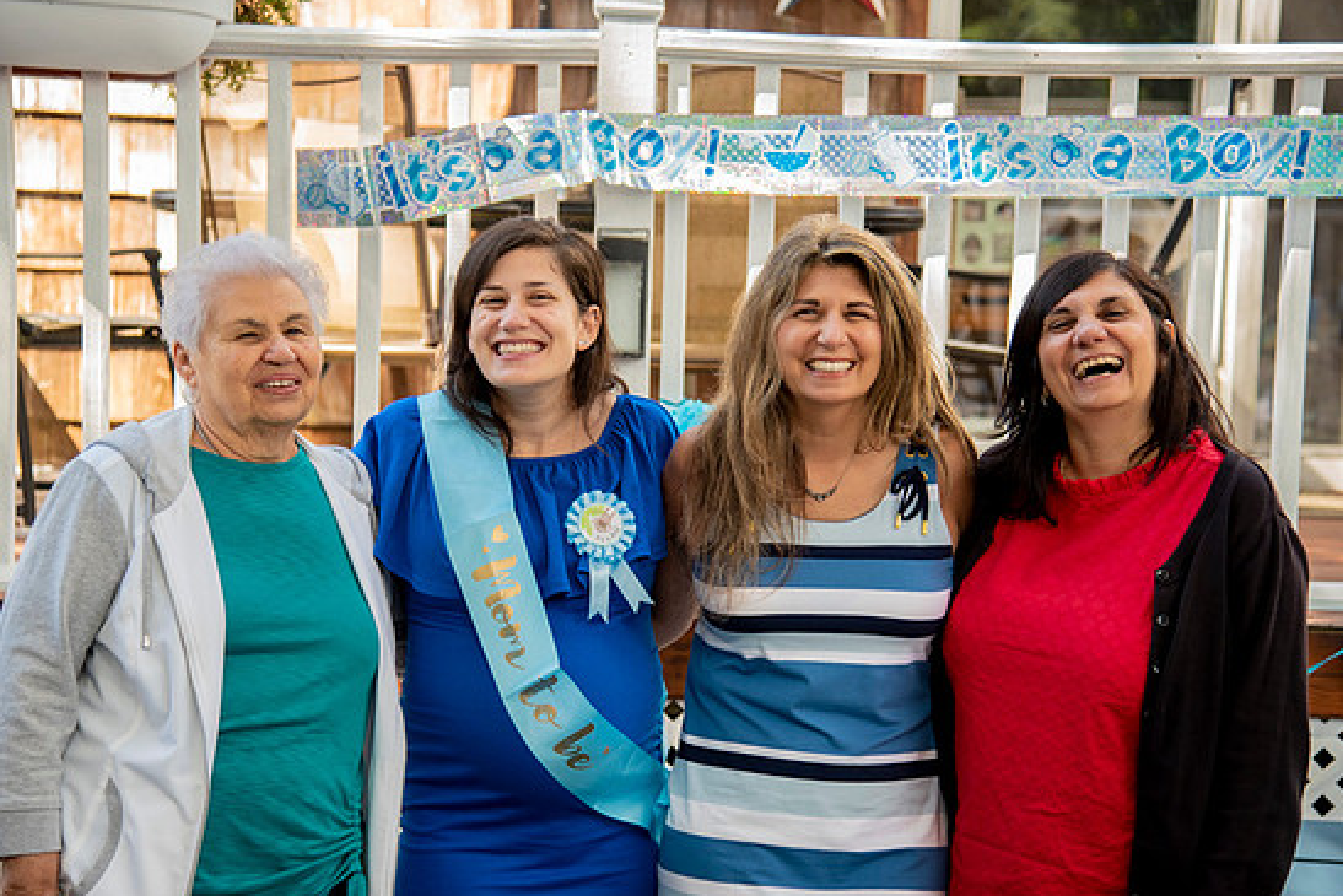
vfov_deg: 19.5
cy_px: 460
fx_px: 2612
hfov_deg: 28.8
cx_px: 633
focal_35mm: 70
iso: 250
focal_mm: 66
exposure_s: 1/200
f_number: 4
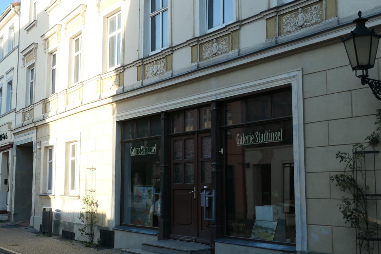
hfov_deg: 44.0
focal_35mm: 44
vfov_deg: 30.5
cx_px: 133
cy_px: 139
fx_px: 466
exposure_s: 1/500
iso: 200
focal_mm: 11.3
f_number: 3.6
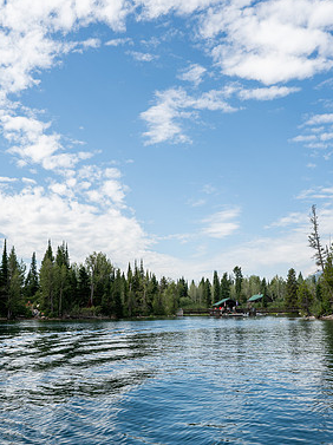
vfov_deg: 50.2
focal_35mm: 37
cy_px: 225
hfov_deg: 38.6
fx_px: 475
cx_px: 185
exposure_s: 1/320
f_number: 5.6
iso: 100
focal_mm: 24
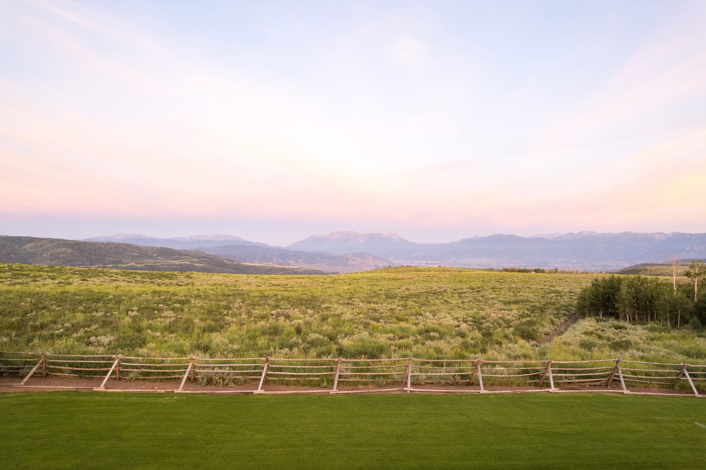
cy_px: 235
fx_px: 431
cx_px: 353
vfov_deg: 57.2
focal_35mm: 22
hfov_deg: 78.6
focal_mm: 8.38
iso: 100
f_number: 2.8
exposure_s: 1/50
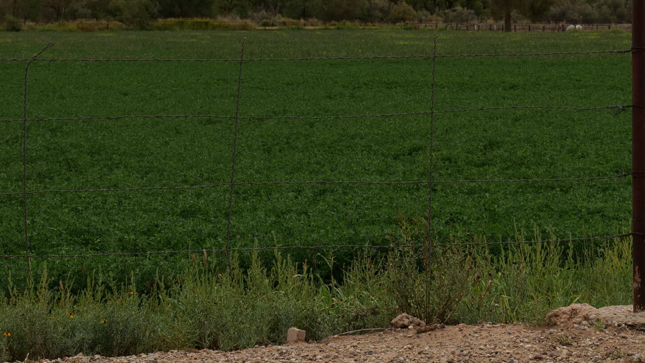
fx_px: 1488
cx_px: 472
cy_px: -26
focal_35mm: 87
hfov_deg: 24.2
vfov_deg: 13.6
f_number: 8
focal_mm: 40
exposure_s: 1/160
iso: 100
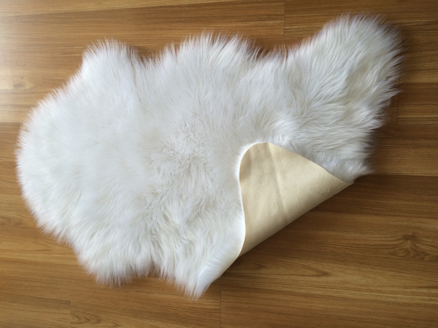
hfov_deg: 61.7
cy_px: 164
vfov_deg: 48.2
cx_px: 219
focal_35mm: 29
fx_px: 367
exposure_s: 1/50
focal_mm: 4.15
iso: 40
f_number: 2.2
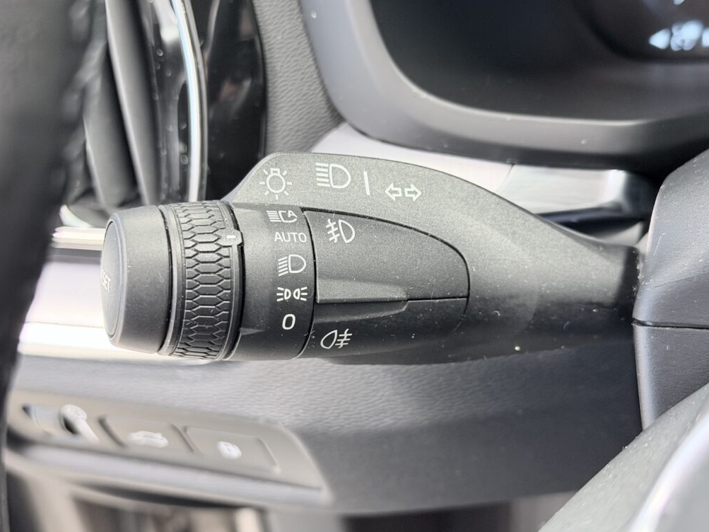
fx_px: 1003
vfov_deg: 29.7
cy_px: 269
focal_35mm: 49
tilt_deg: -30.7
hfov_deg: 38.9
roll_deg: +13.2
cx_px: 348
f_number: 1.78
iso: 500
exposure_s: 1/30
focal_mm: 6.76
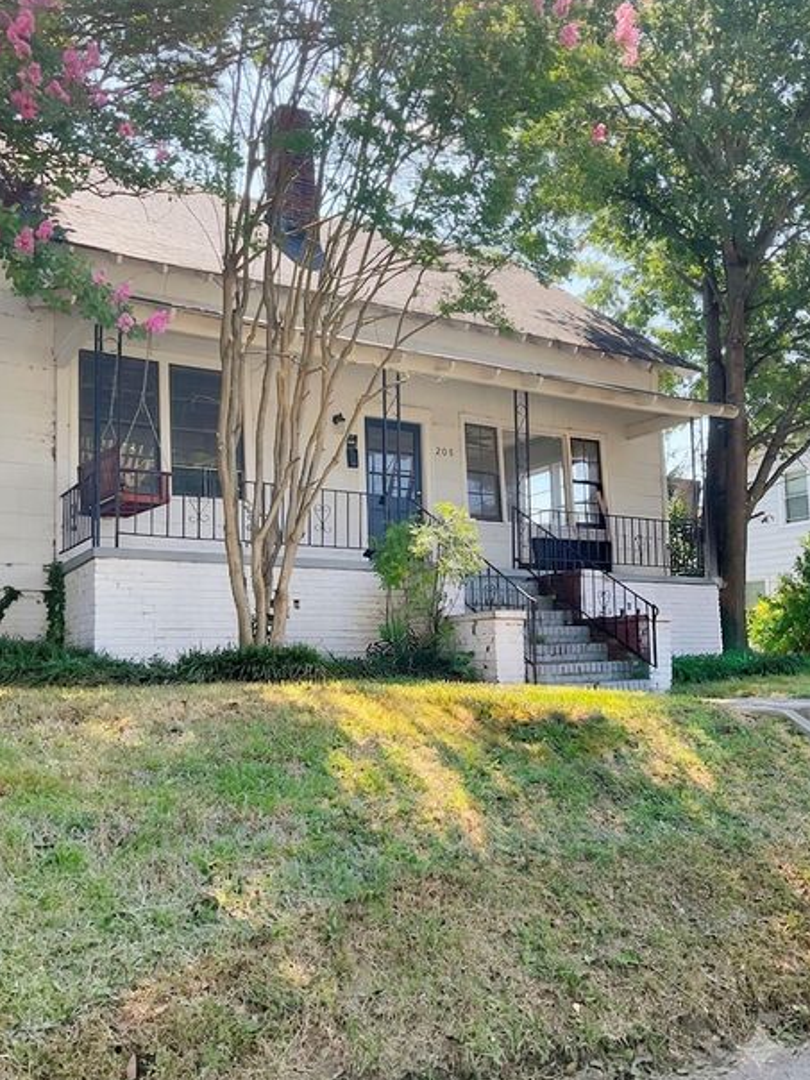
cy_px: 571
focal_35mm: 32
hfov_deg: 44.1
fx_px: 998
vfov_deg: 56.8
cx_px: 433
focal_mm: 3
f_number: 1.8
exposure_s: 1/348
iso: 16
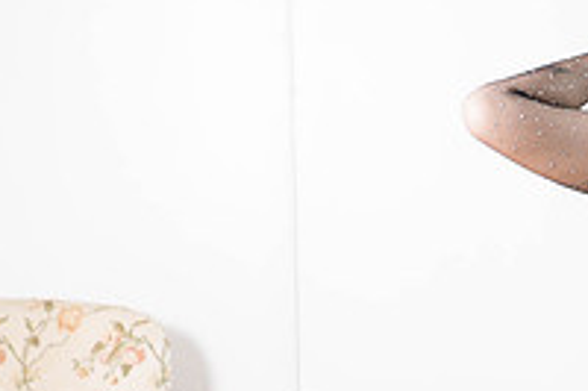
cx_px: 806
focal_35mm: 203
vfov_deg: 6.7
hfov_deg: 9.9
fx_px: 3313
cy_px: 295
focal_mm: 70
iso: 320
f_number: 2.8
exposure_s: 1/160
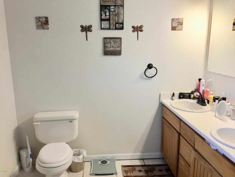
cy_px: 88
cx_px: 118
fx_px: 197
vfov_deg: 48.2
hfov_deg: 61.7
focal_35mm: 29
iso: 40
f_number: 2.2
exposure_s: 1/30
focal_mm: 4.15
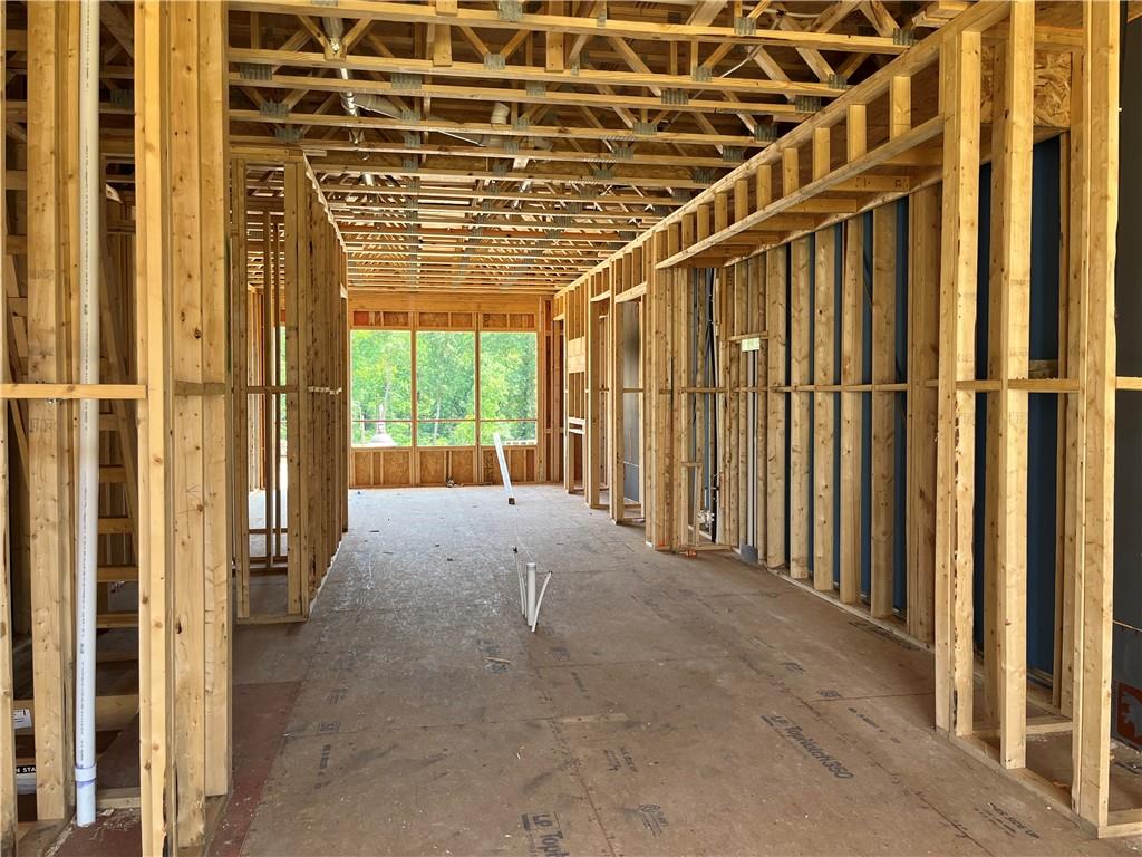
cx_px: 571
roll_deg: +0.3
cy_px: 428
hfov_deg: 67.3
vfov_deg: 53.1
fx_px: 858
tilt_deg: -1.9
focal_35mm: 26
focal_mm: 5.1
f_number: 1.6
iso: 64
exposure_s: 1/122
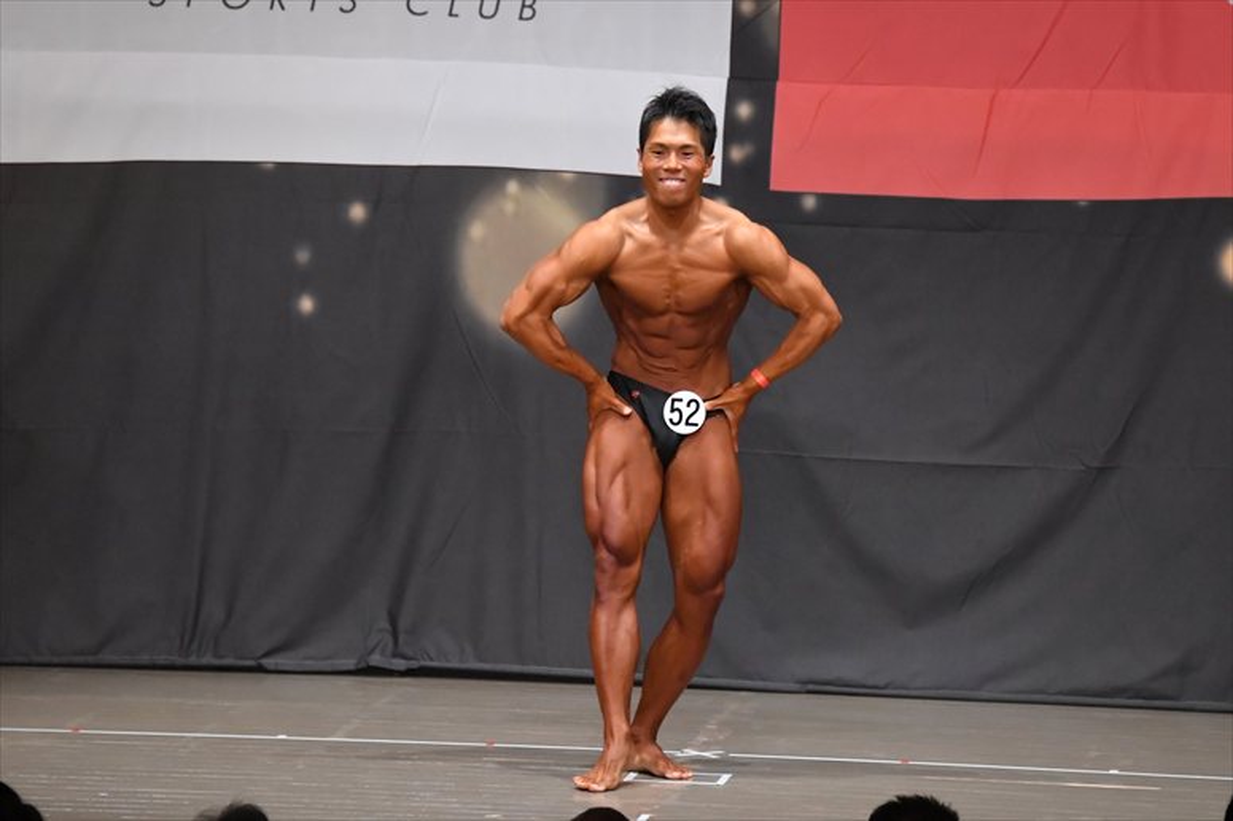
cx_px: 616
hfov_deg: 9.2
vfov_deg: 6.1
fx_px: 7703
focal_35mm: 225
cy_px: 410
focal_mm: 150
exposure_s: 1/400
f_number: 5.6
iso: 6400
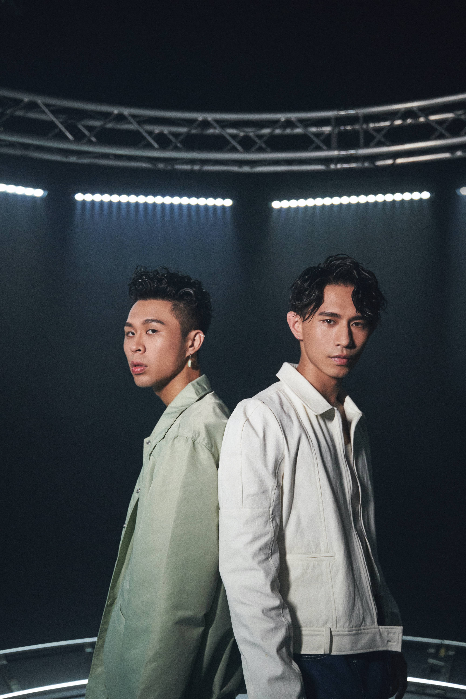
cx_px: 233
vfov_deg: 53.1
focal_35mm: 36
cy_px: 350
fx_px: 699
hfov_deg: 36.9
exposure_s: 1/320
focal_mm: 36
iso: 4000
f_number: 2.8
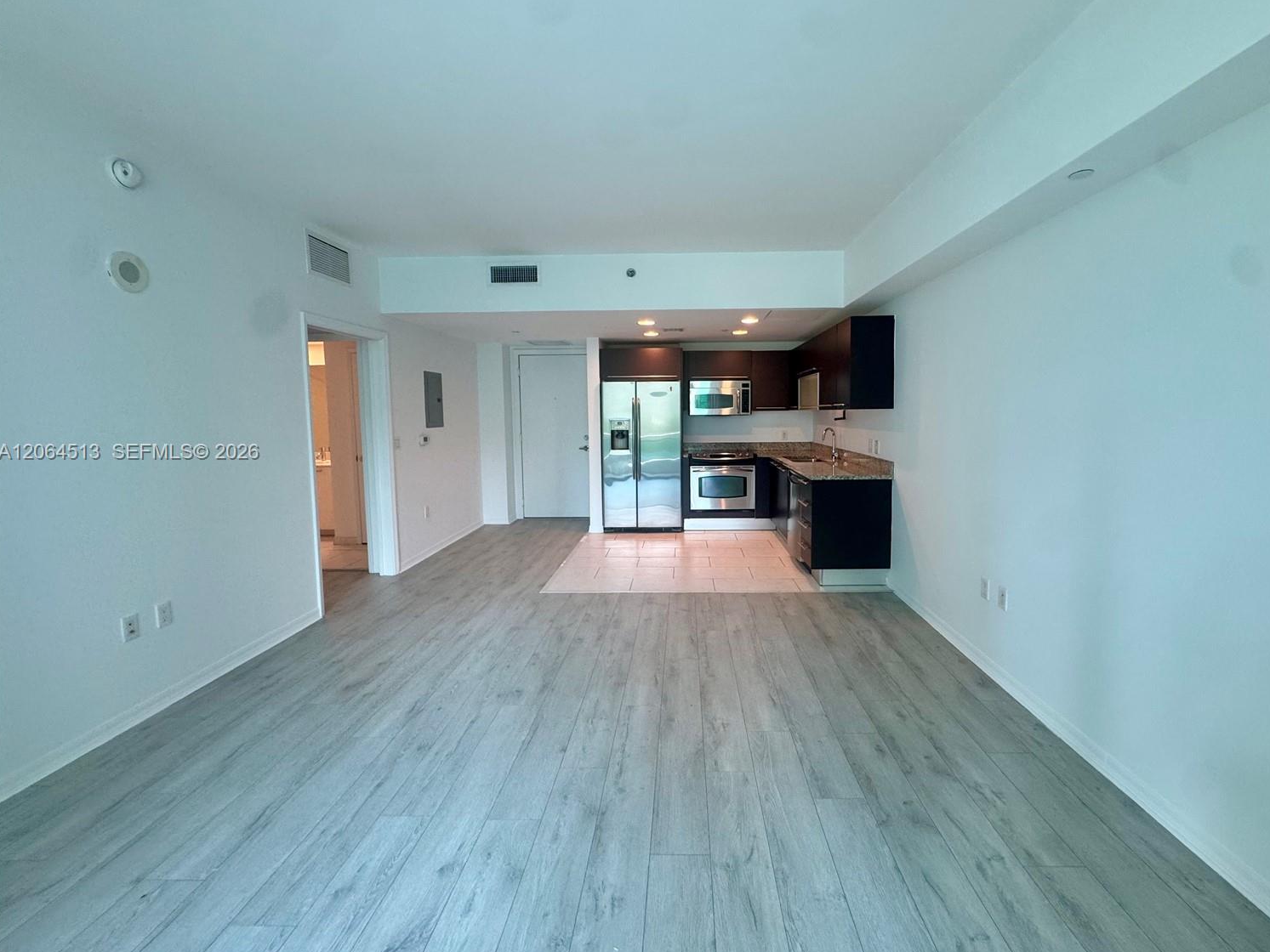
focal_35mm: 15
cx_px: 675
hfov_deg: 98.0
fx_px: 550
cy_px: 453
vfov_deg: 81.7
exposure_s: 1/120
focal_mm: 2.22
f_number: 2.2
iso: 200
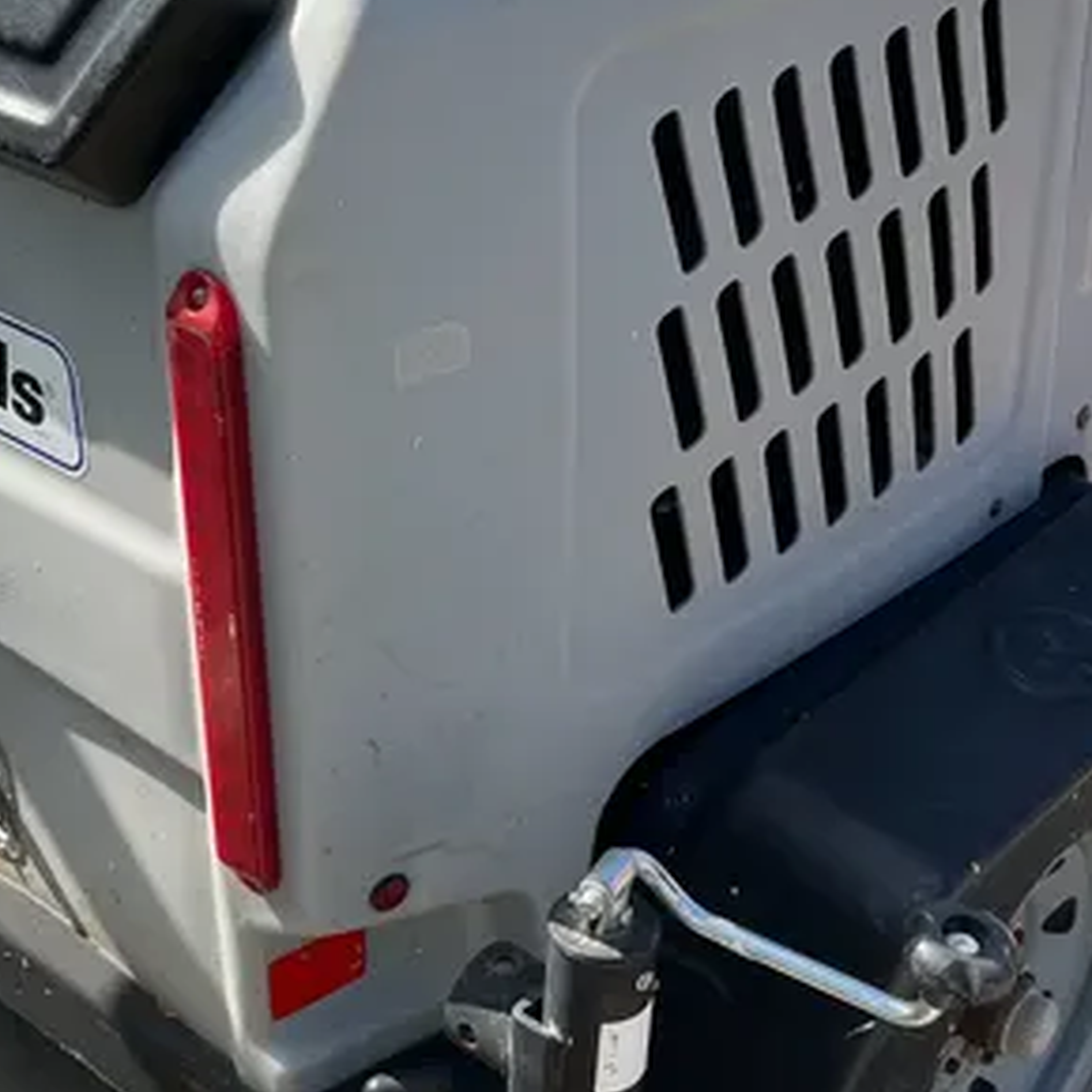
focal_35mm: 58
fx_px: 2070
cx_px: 584
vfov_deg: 29.6
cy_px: 552
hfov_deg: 29.5
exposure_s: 1/1672
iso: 50
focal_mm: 5.1
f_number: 1.6
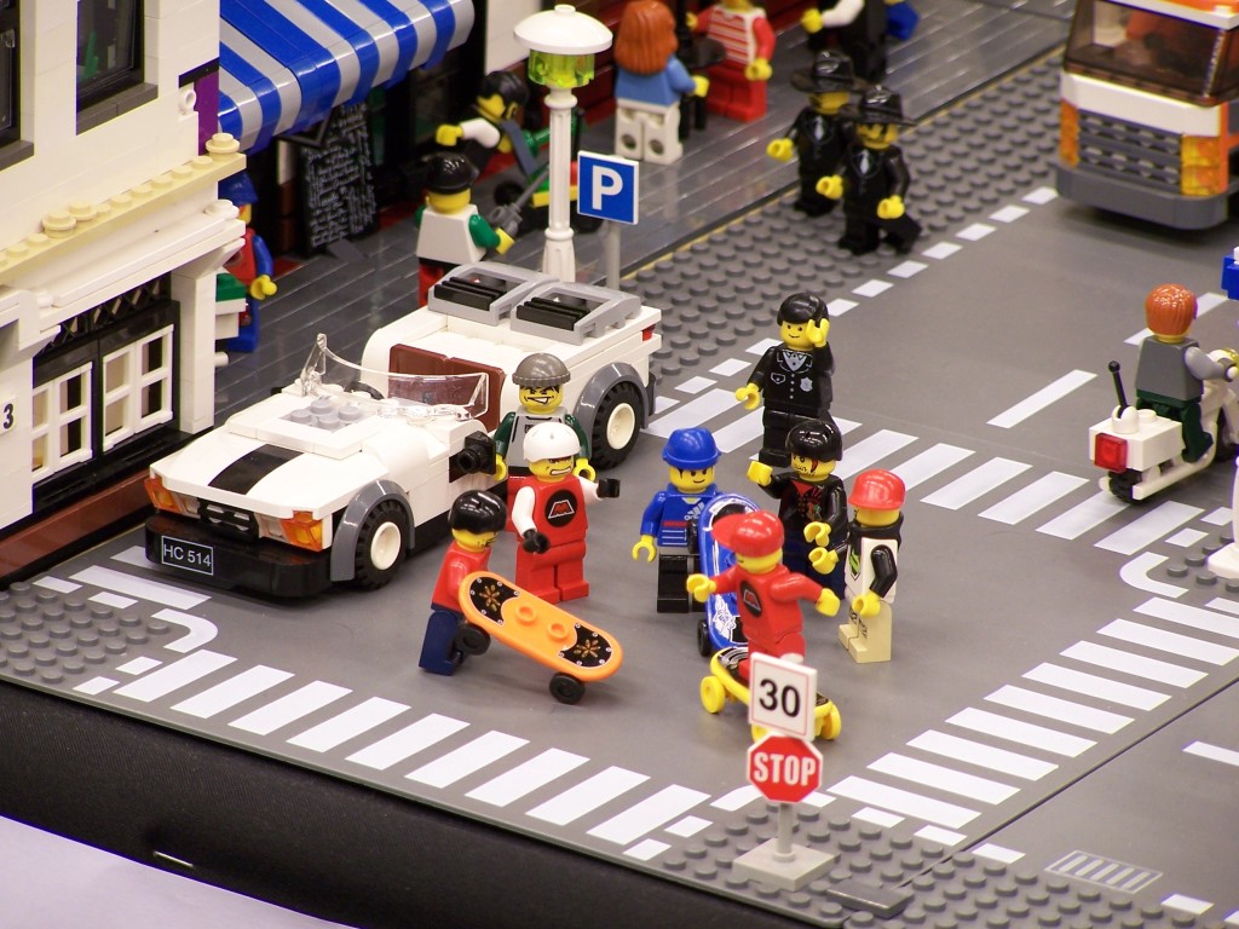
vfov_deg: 5.5
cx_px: 620
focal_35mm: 268
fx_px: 9592
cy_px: 464
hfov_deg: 7.4
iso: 80
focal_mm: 44.4
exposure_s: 1/2
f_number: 3.6
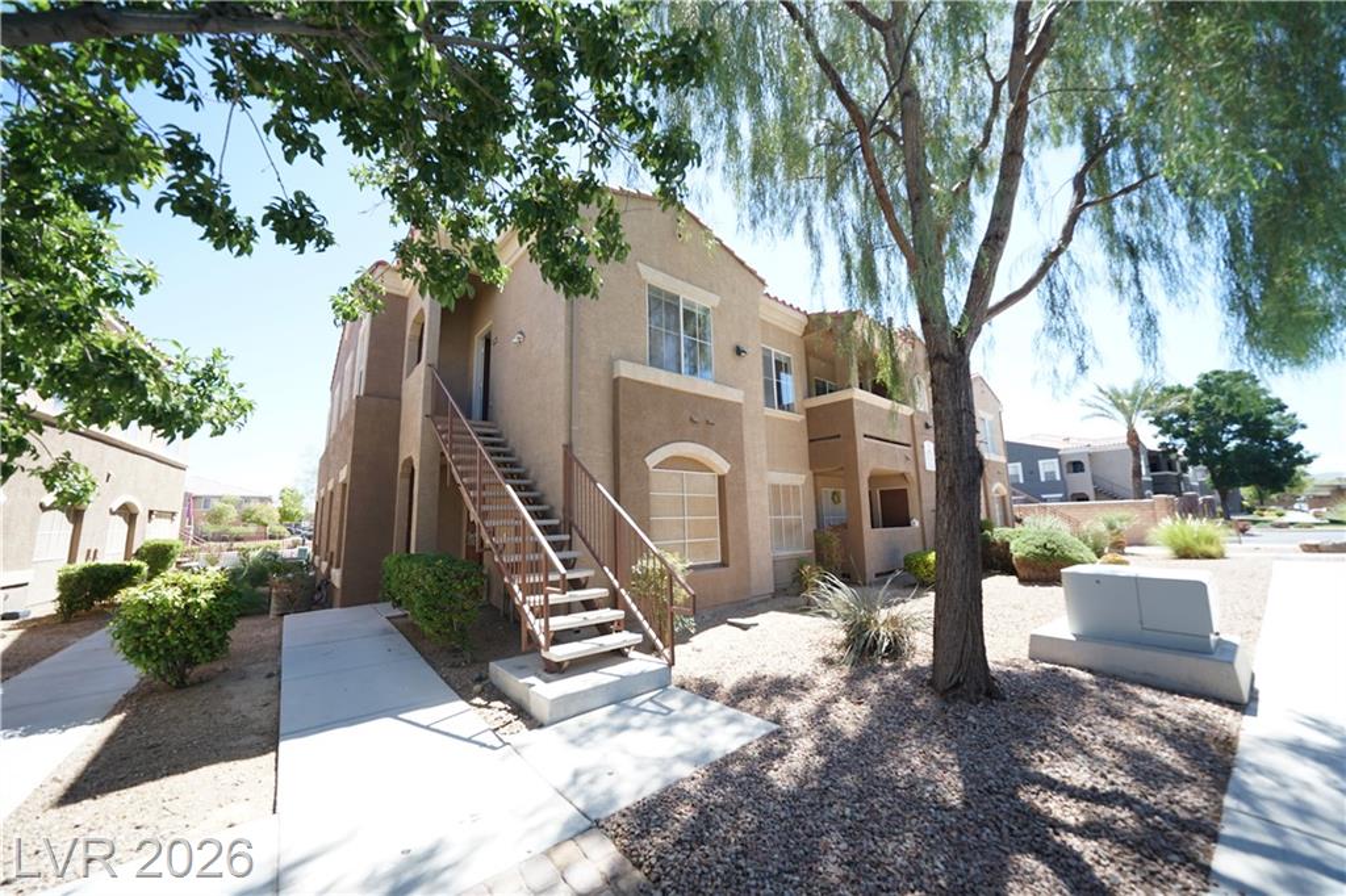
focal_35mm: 12
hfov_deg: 112.6
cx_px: 673
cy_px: 448
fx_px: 448
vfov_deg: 90.0
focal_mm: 12
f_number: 5
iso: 200
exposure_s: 1/250
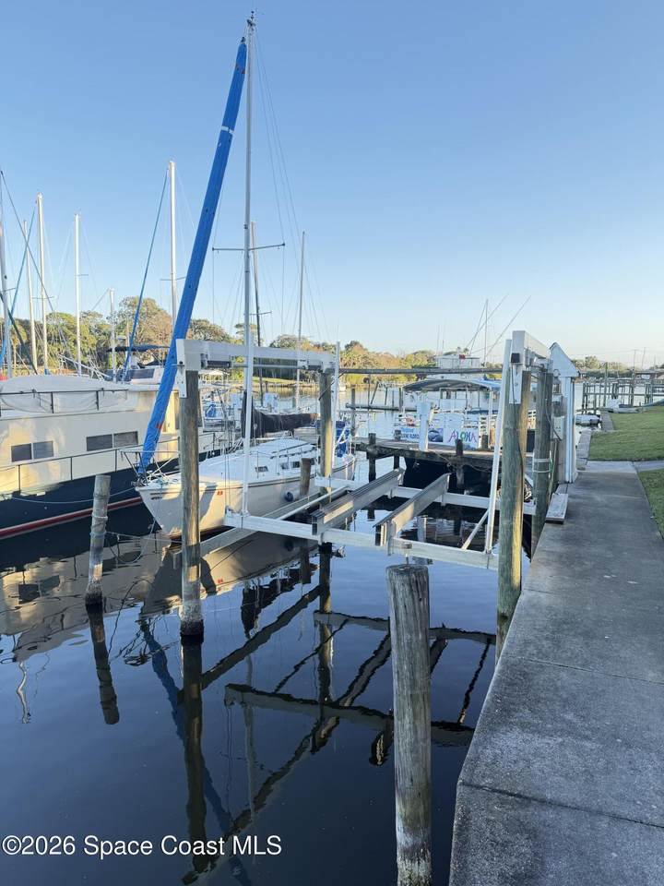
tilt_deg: -6.5
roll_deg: -0.5
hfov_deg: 56.8
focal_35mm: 24
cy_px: 443
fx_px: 614
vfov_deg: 71.6
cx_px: 332
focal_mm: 6.76
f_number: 1.78
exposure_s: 1/286
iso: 80
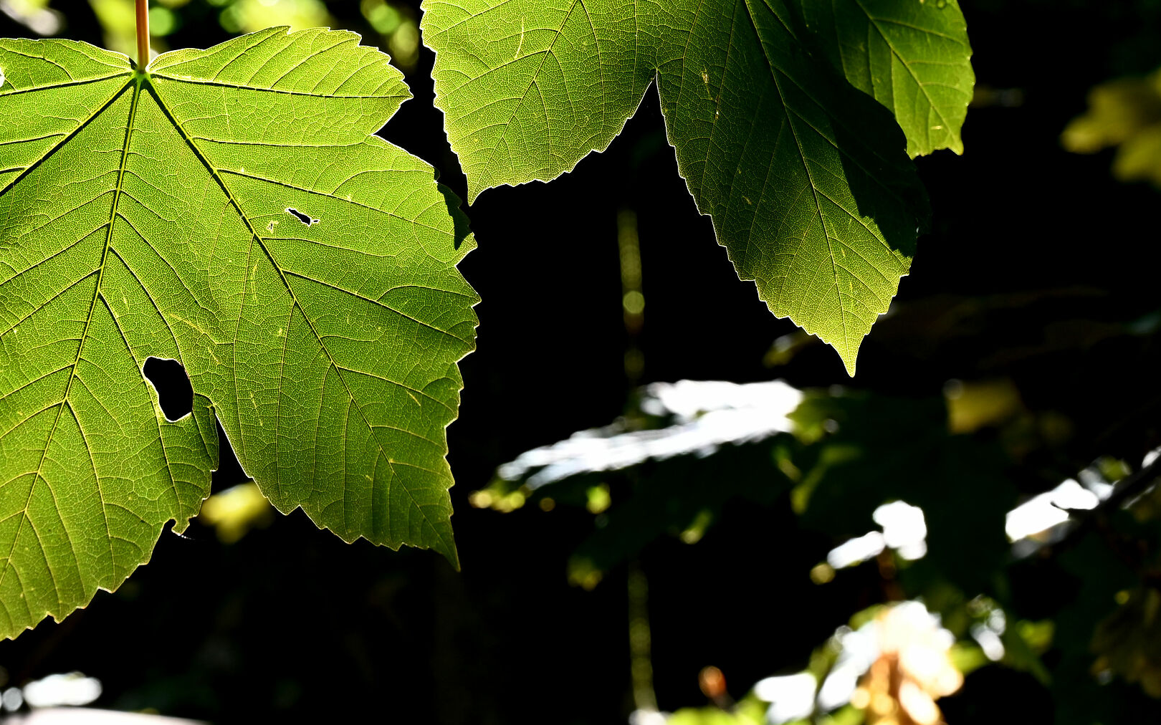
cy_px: 165
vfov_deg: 16.2
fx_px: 2531
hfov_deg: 25.7
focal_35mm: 80
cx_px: 362
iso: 500
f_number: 9
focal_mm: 53
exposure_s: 1/60
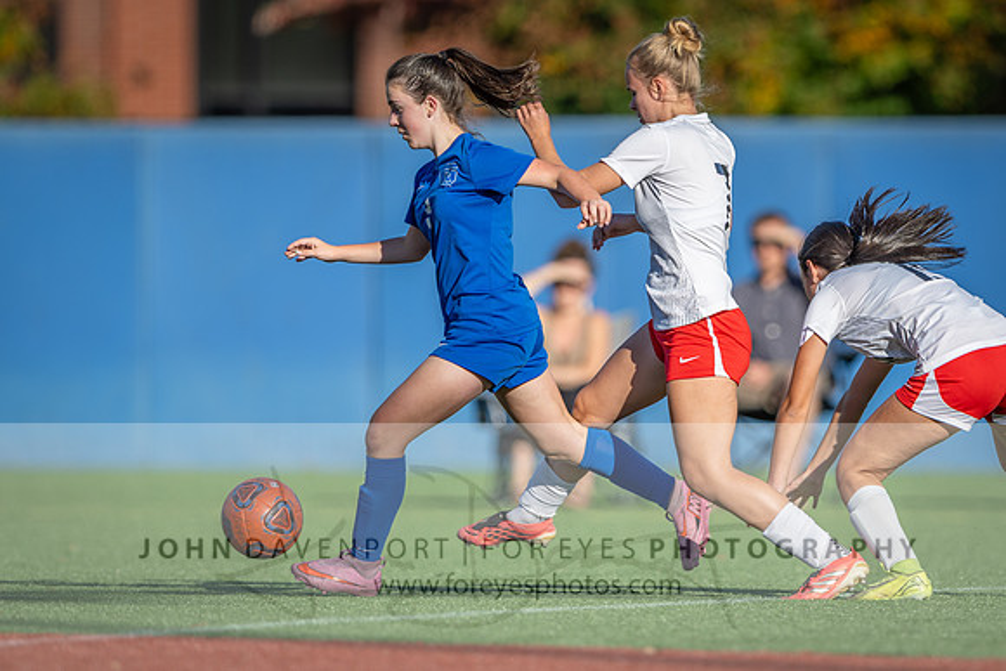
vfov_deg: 2.1
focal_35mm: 658
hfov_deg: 3.1
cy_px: 374
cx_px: 659
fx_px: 18400
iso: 64
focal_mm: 400
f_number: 3.2
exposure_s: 1/1000
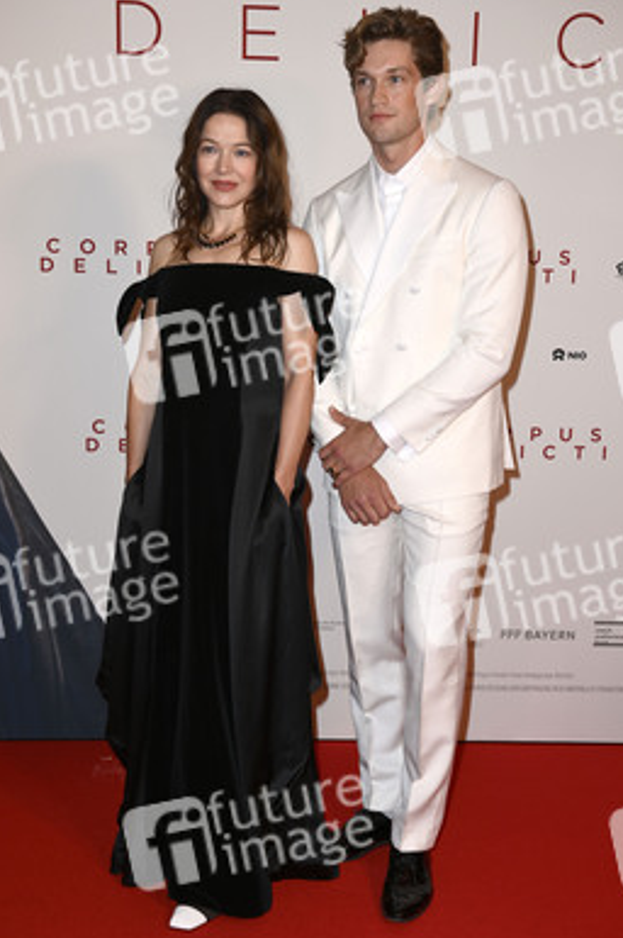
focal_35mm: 52
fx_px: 1352
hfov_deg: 25.9
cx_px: 319
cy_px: 468
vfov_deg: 38.2
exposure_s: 1/250
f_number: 6.3
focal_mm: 50
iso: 400
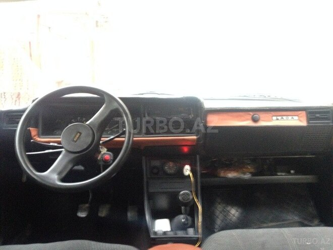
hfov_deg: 55.4
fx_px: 317
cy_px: 125
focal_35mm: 33
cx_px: 166
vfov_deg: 42.9
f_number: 2.4
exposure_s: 1/15
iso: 400
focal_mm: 4.12
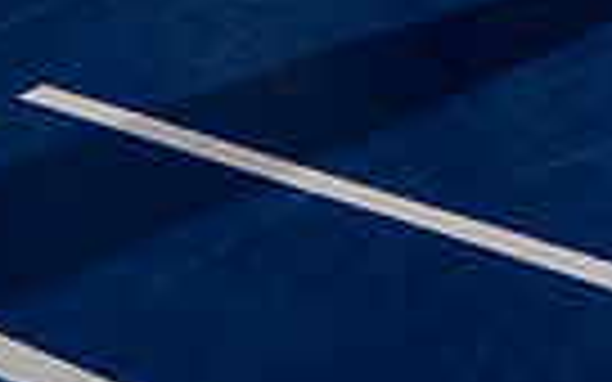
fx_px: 1685
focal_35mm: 101
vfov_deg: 10.9
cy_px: -548
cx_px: 612
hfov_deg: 20.0
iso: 200
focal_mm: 30
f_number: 8
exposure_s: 1/250
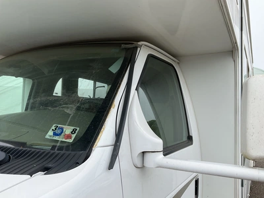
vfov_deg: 48.2
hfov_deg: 61.7
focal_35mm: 29
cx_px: 132
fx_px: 221
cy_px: 99
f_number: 1.8
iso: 25
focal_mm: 3
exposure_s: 1/842
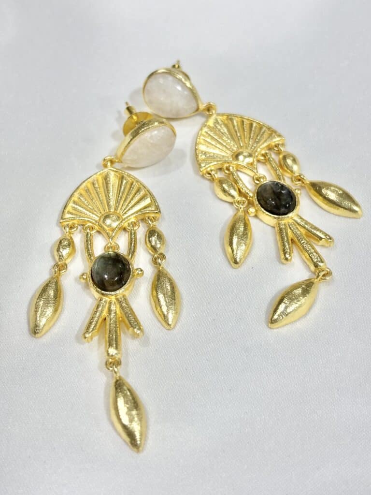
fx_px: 743
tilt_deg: -46.3
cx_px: 186
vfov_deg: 36.8
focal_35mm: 52
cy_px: 248
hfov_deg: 28.0
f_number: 1.6
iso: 32
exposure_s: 1/247
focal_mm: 5.96
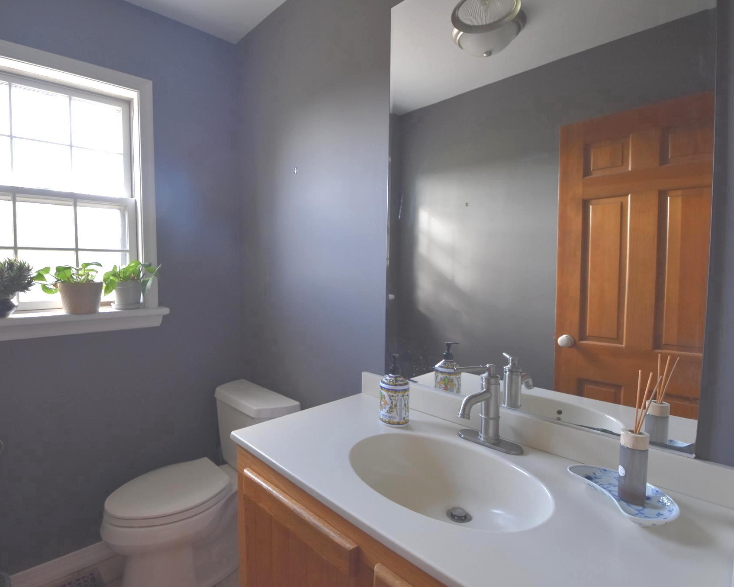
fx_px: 369
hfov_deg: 88.7
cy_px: 294
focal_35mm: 17
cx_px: 299
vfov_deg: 77.0
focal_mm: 10
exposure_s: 1/100
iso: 800
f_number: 5
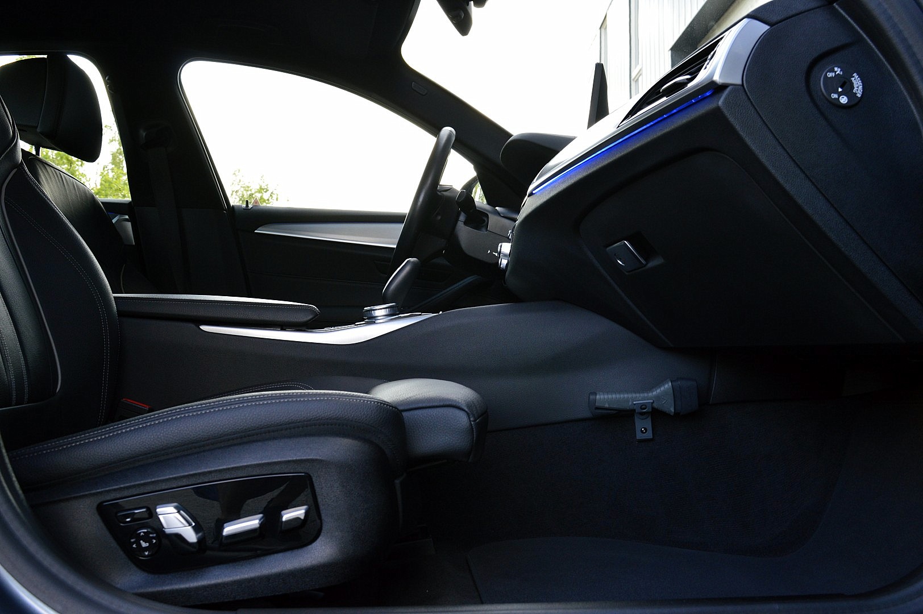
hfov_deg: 57.3
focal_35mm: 33
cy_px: 307
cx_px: 462
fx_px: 845
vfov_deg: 39.9
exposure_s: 1/60
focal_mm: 22
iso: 450
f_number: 8
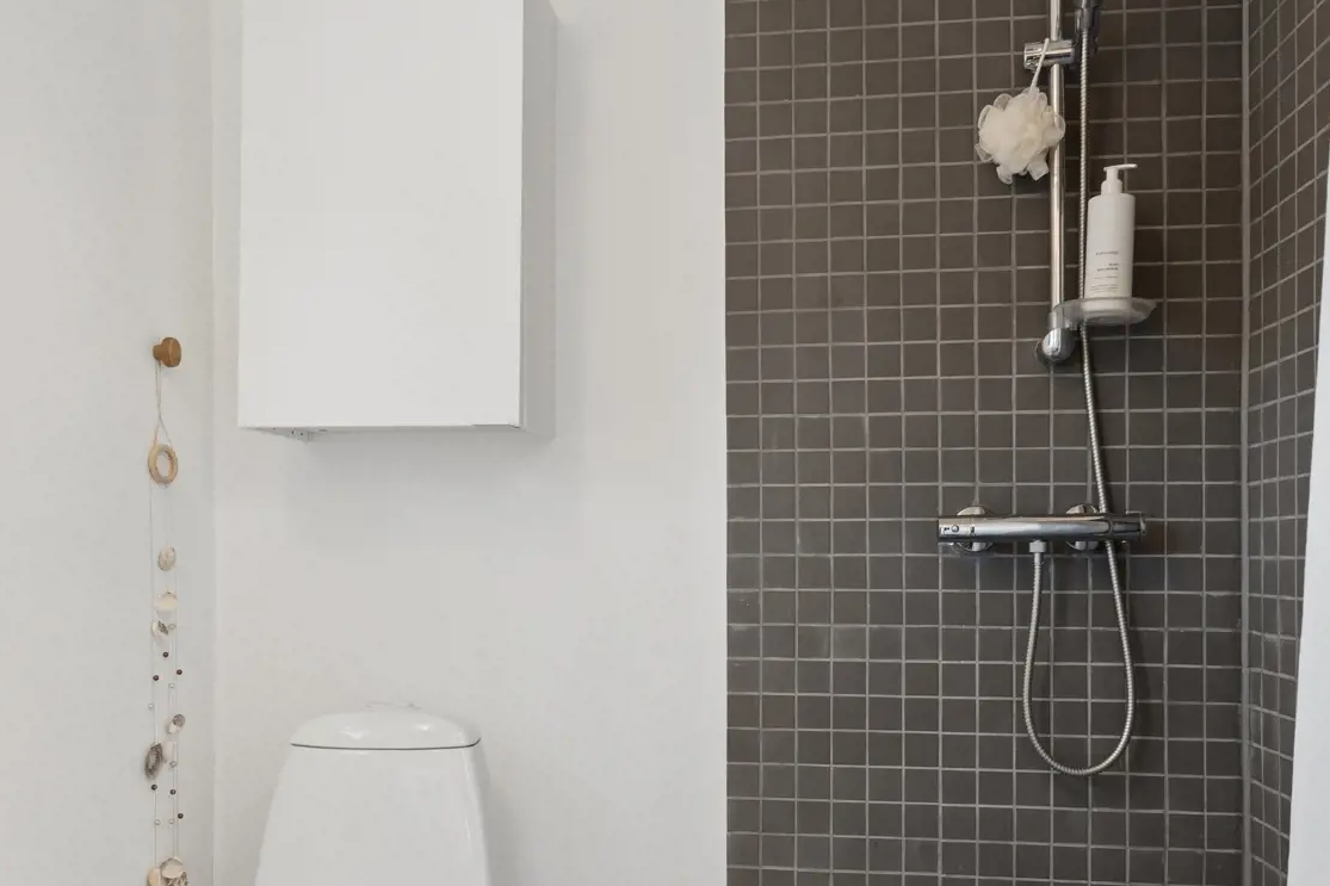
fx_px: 1145
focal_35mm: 31
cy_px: 556
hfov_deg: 60.3
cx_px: 650
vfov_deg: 42.0
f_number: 6.3
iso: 500
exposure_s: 1/8
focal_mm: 12
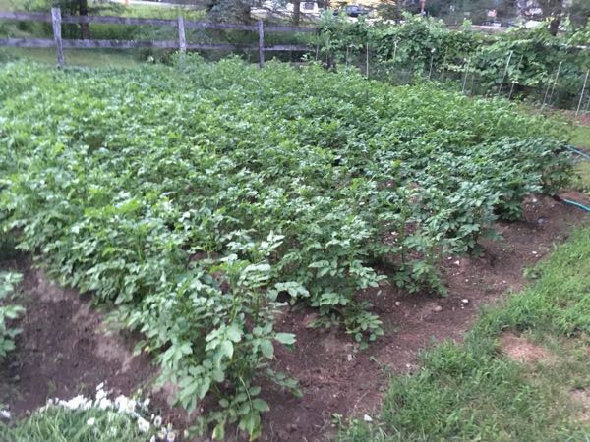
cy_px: 221
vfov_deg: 48.2
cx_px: 295
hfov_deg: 61.7
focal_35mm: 29
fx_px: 494
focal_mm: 4.15
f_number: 2.2
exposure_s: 1/15
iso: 320
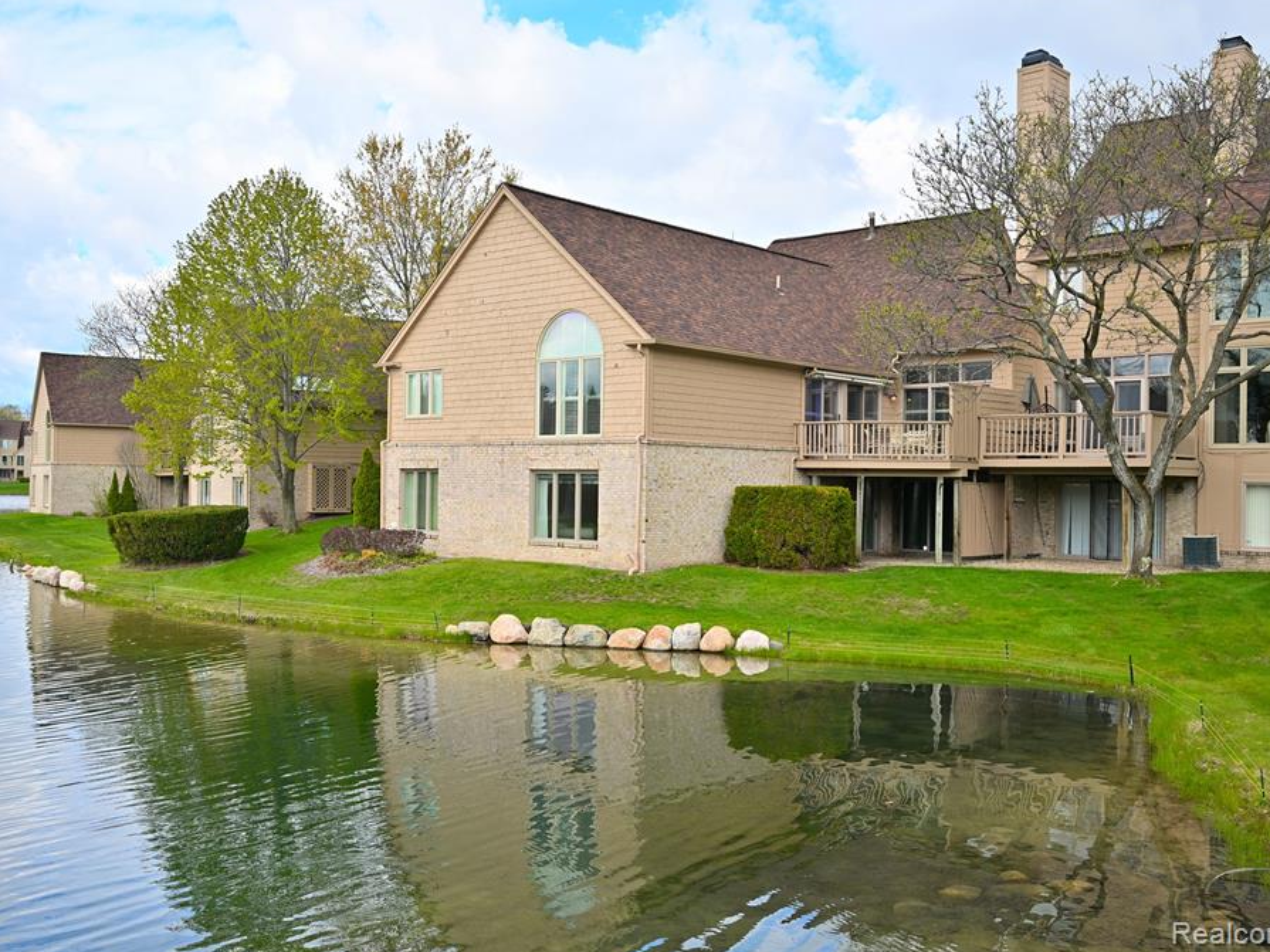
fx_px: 1211
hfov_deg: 55.3
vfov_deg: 42.9
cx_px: 589
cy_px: 472
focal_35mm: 33
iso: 100
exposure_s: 1/200
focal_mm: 30
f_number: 8
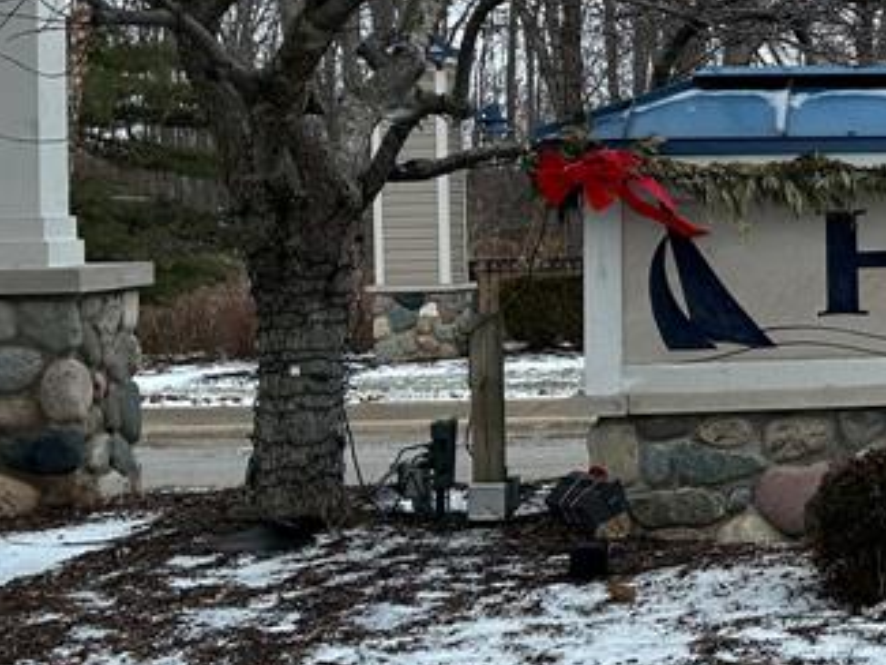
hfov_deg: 21.7
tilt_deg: -0.7
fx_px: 2100
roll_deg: +0.8
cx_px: 1131
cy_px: 223
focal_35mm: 82
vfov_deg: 18.0
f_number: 1.5
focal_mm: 5.7
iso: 40
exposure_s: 1/121
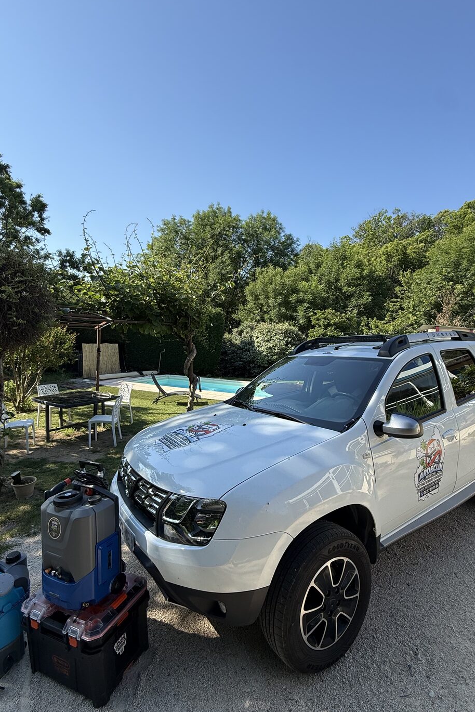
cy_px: 360
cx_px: 245
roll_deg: -2.8
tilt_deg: -2.4
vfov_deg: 93.3
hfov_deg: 70.4
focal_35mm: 17
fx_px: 336
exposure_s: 1/970
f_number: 2.2
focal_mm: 2.22
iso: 50
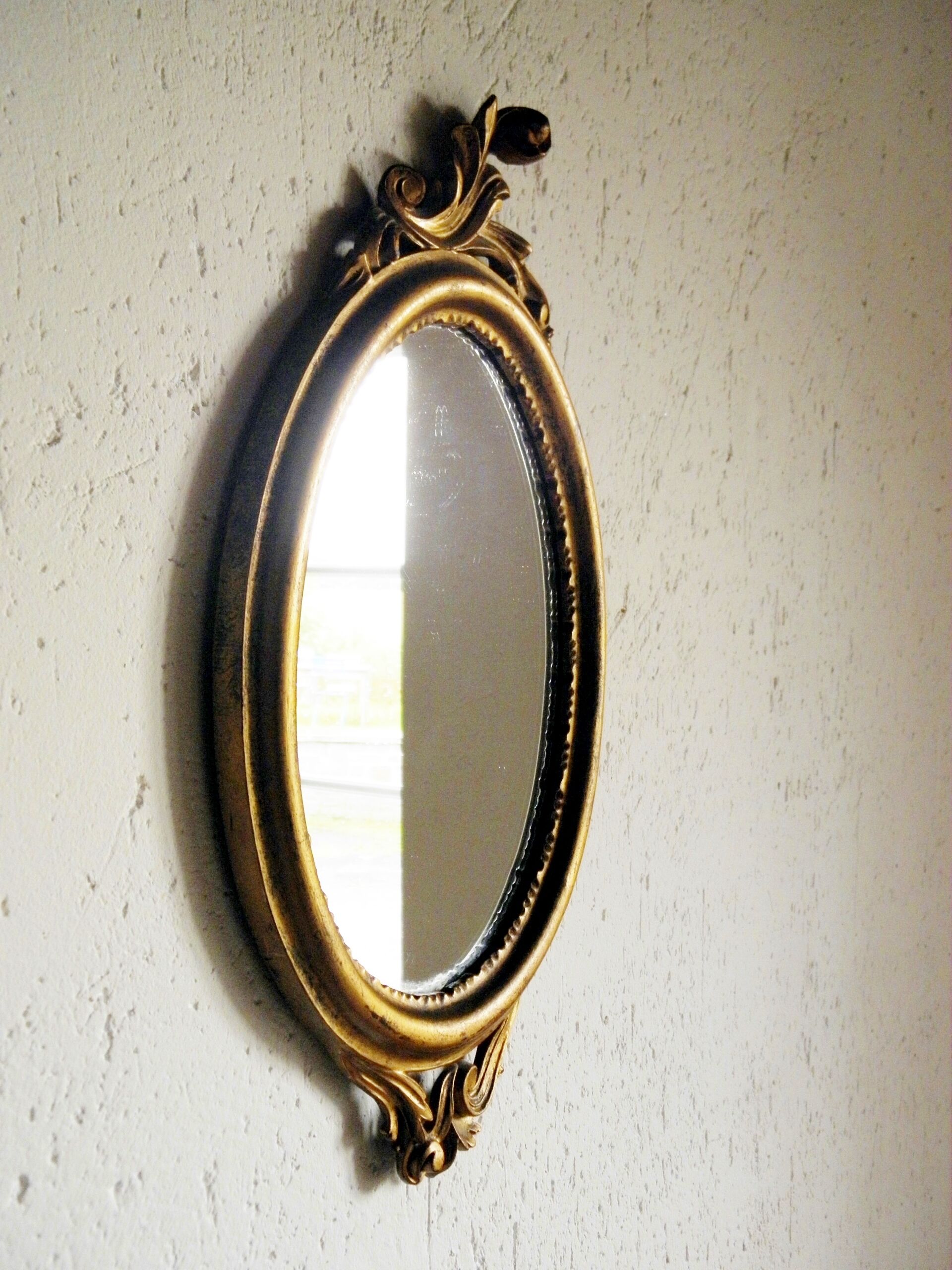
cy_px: 635
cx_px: 476
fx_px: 1393
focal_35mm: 38
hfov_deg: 37.7
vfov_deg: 49.0
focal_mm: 6.8
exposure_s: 1/40
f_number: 3.7
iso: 200
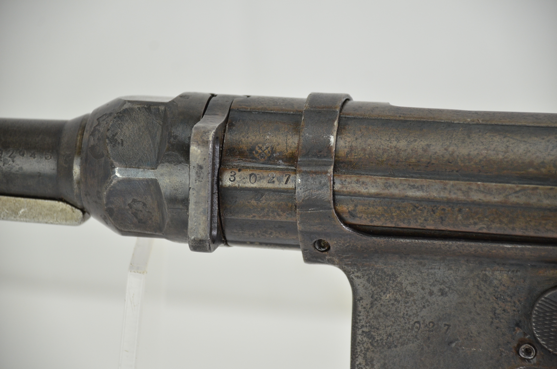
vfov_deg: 6.8
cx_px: 278
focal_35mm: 202
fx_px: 3127
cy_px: 184
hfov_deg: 10.2
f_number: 5.6
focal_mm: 135
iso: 800
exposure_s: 1/160
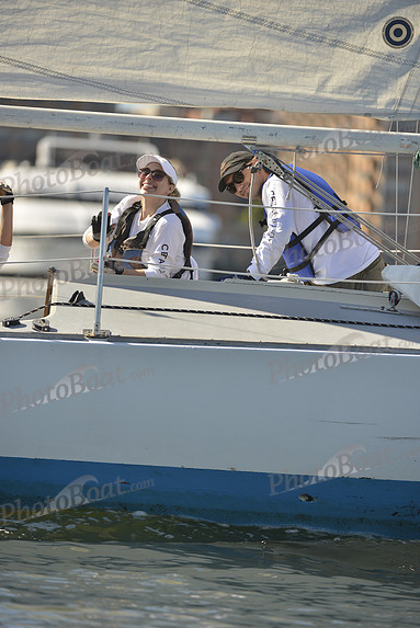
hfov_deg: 5.2
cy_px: 315
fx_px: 4594
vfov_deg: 7.8
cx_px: 211
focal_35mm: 263
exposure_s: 1/1250
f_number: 4
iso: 200
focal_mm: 260
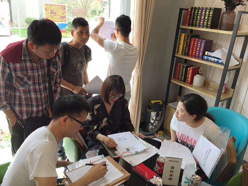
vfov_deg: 48.2
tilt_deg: -20.4
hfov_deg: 61.7
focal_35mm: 29
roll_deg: -5.5
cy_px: 93
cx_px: 124
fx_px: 208
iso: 40
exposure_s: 1/100
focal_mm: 4.15
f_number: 2.2
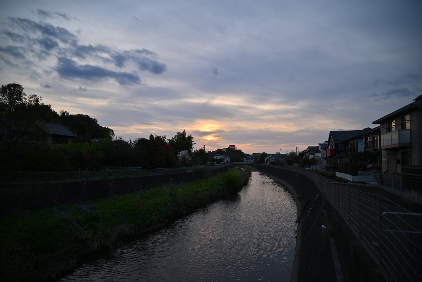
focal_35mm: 24
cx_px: 211
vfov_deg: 53.1
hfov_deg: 73.7
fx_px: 281
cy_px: 141
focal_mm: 24
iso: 100
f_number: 3.5
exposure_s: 1/640
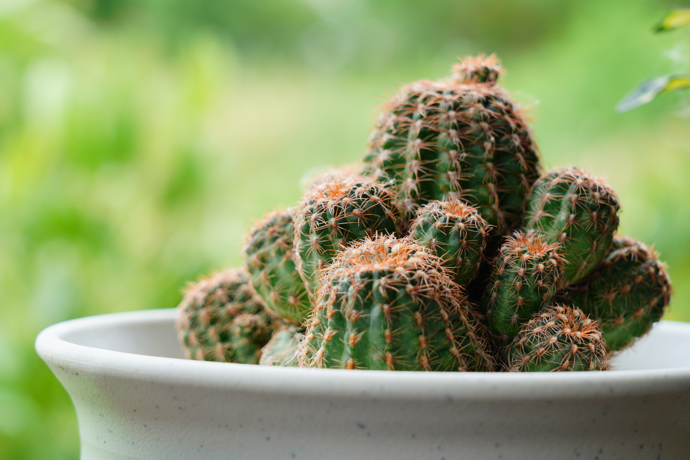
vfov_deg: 13.0
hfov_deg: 19.5
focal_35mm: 105
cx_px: 345
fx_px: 2012
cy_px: 230
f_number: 8
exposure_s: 1/100
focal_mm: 105
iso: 200
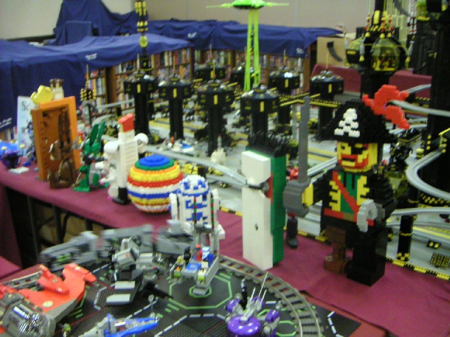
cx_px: 225
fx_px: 520
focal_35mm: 40
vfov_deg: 36.0
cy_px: 168
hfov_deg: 46.8
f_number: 2.9
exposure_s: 1/20
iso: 400
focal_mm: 5.3
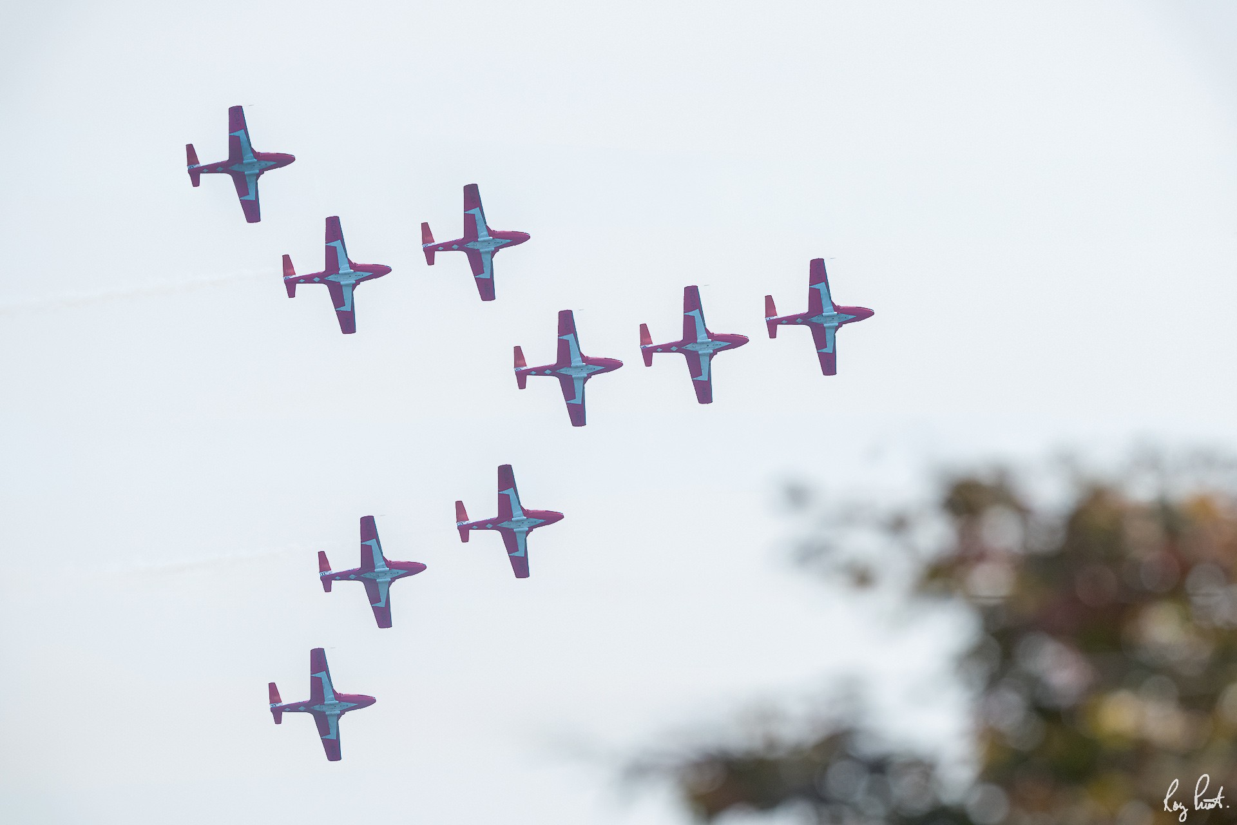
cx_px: 618
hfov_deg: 4.9
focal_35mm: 420
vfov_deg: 3.3
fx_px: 14431
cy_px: 412
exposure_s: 1/3200
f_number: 6.3
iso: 3200
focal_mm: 420
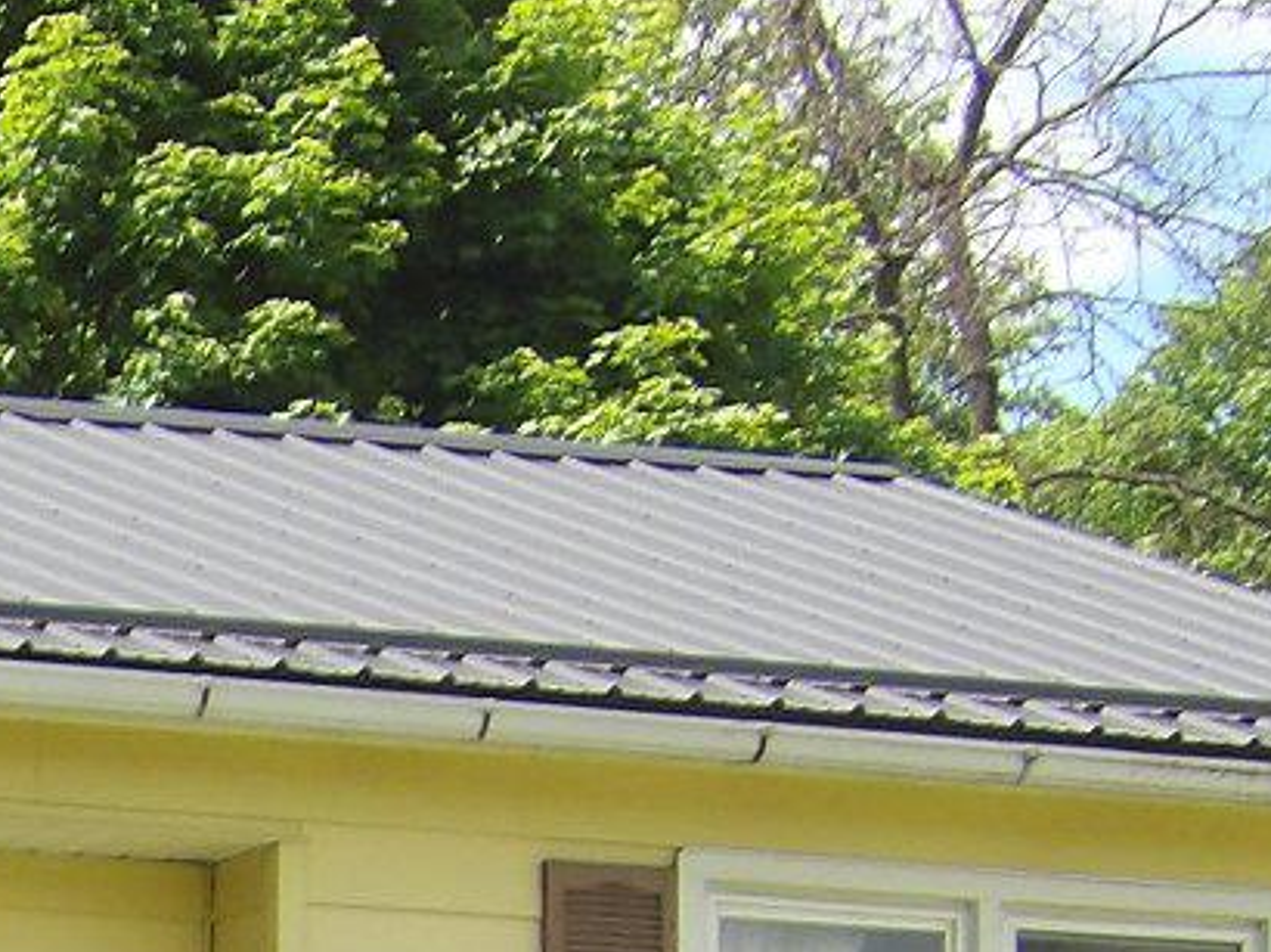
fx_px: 9724
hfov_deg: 7.3
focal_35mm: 265
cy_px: 1882
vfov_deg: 5.5
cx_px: -1082
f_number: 3.4
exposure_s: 1/450
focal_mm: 9.5
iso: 100
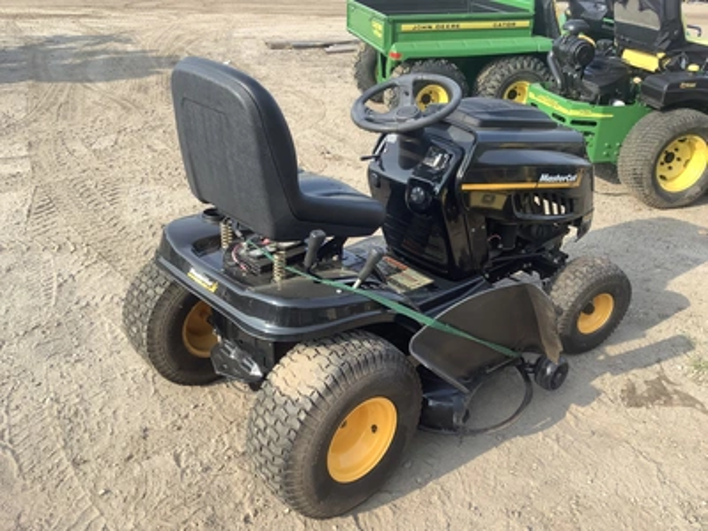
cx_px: 354
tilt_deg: -25.5
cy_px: 266
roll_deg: -1.5
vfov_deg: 45.4
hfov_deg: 58.4
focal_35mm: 31
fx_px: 634
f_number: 2.4
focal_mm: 3.3
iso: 25
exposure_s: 1/313
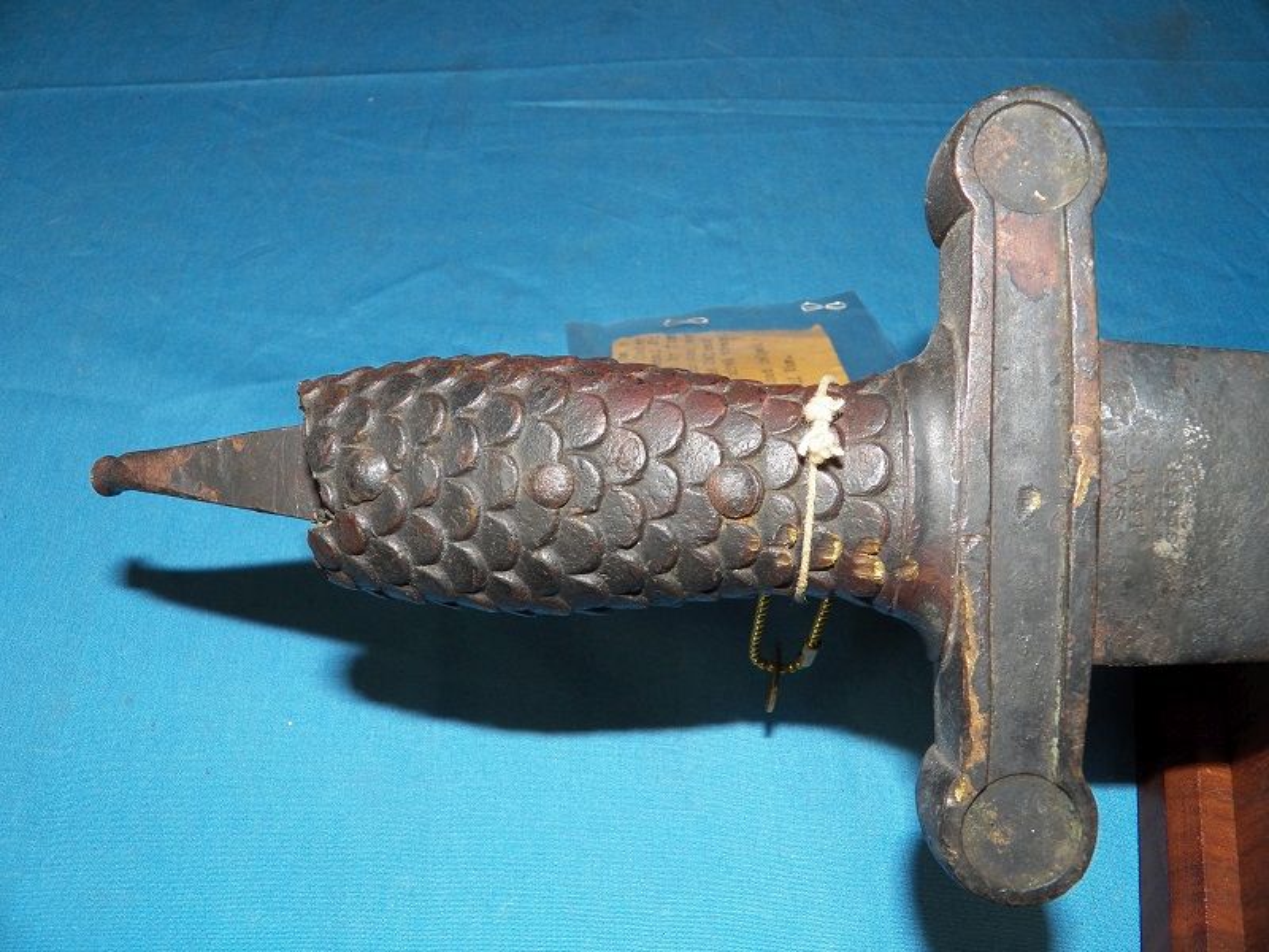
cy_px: 476
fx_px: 1026
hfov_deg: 63.4
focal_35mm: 28
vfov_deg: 49.7
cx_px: 634
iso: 125
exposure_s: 1/125
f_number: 5
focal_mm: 4.9
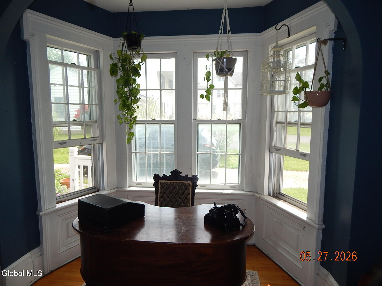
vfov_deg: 61.1
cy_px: 143
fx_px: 243
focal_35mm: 22
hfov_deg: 76.4
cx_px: 191
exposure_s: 1/250
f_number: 3
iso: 125
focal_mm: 4
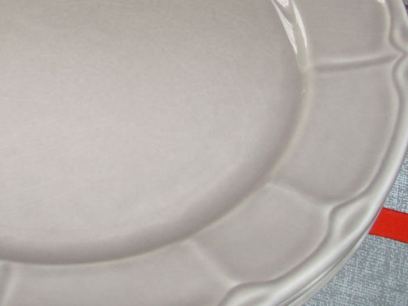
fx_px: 896
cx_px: 39
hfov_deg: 24.9
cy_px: 31
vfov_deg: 19.0
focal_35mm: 76
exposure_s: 1/45
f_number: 3
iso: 100
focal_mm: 6.3
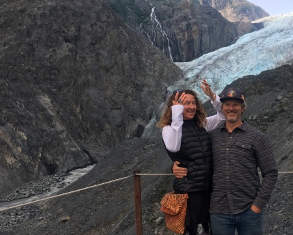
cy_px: 134
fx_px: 364
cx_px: 204
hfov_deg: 43.0
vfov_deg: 35.6
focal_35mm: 42
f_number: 2.2
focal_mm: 4.15
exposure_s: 1/553
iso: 25
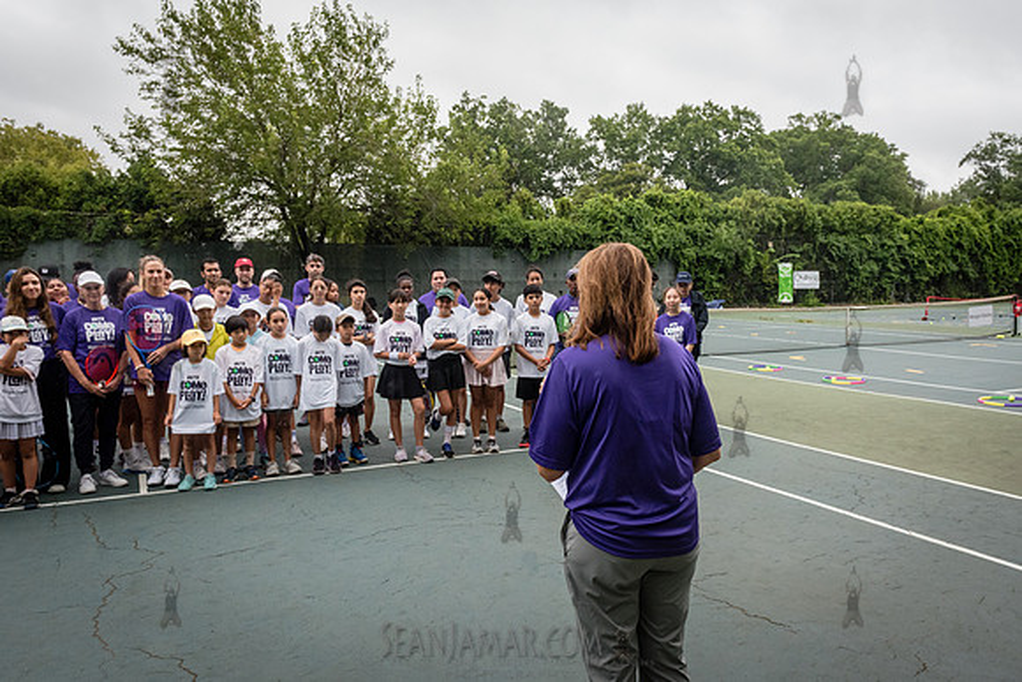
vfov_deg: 45.9
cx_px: 596
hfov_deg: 64.4
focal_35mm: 28
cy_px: 352
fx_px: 806
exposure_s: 1/1000
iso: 1600
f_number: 6.3
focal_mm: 24
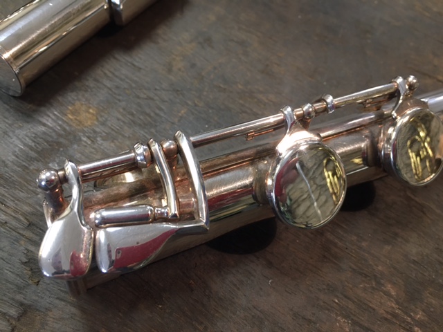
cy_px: 166
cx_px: 222
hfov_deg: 61.7
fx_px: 371
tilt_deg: -56.3
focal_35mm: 29
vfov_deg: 48.2
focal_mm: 4.15
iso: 125
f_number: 2.2
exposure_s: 1/33
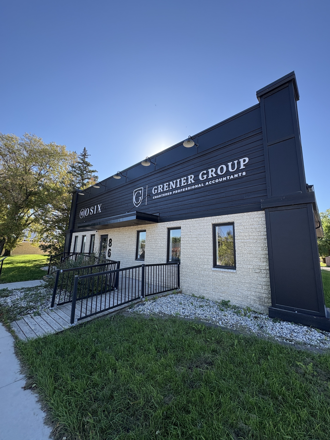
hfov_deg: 85.7
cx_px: 165
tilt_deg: +11.7
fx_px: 178
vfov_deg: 102.1
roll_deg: -1.5
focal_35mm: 14
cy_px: 220
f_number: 2.2
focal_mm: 2.22
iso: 64
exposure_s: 1/646
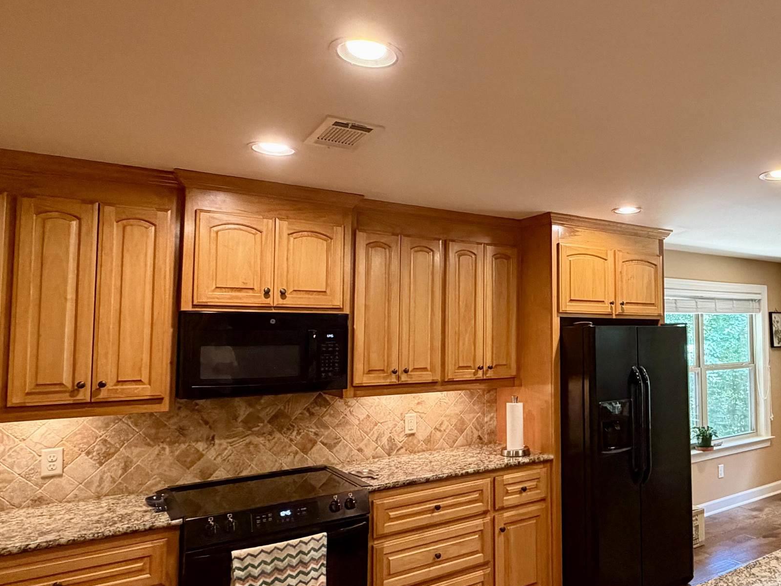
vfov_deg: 51.4
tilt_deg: +5.2
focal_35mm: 27
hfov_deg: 62.4
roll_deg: +0.7
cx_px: 564
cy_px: 295
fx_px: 609
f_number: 2.2
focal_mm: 2.22
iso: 400
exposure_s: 1/60
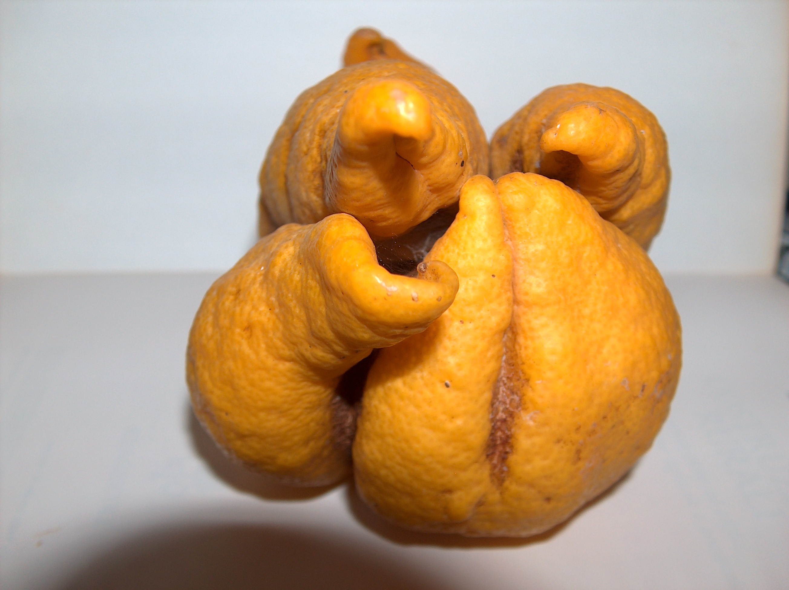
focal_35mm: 37
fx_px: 843
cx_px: 394
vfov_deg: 38.6
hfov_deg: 50.2
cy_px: 295
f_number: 2.8
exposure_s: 1/60
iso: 100
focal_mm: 7.6
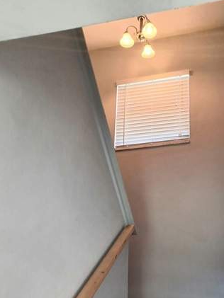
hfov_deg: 37.4
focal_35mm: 38
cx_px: 145
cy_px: 221
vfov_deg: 47.3
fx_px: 328
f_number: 1.8
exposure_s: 1/60.2
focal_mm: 4.6
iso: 320
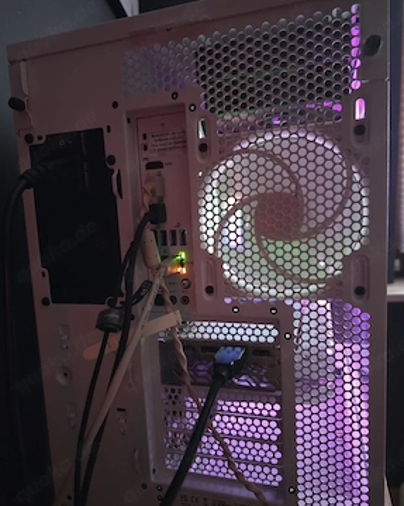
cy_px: 266
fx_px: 374
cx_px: 194
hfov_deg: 56.8
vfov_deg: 68.1
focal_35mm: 25
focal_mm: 6.3
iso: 1600
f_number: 1.7
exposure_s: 1/16.7
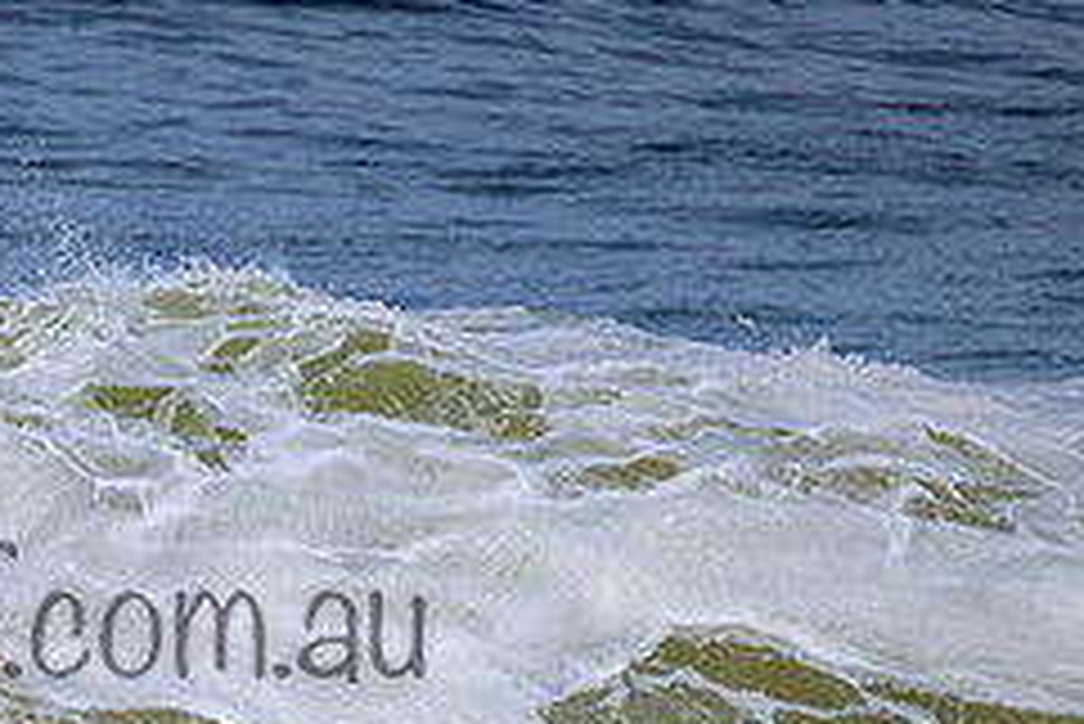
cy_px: 573
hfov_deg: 1.1
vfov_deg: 0.7
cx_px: -49
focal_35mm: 1922
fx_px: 57906
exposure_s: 1/2000
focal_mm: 800
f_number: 11
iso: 450
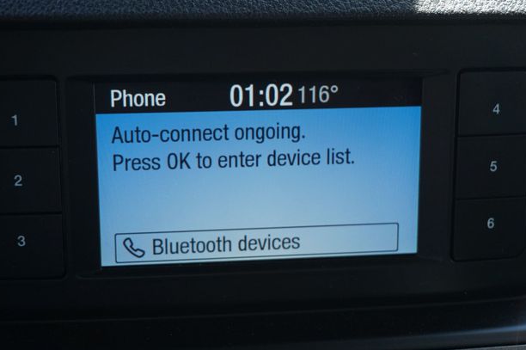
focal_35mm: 69
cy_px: 169
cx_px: 268
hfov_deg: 29.3
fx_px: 1007
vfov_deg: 19.7
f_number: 5.6
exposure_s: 1/80
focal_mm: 44
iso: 200
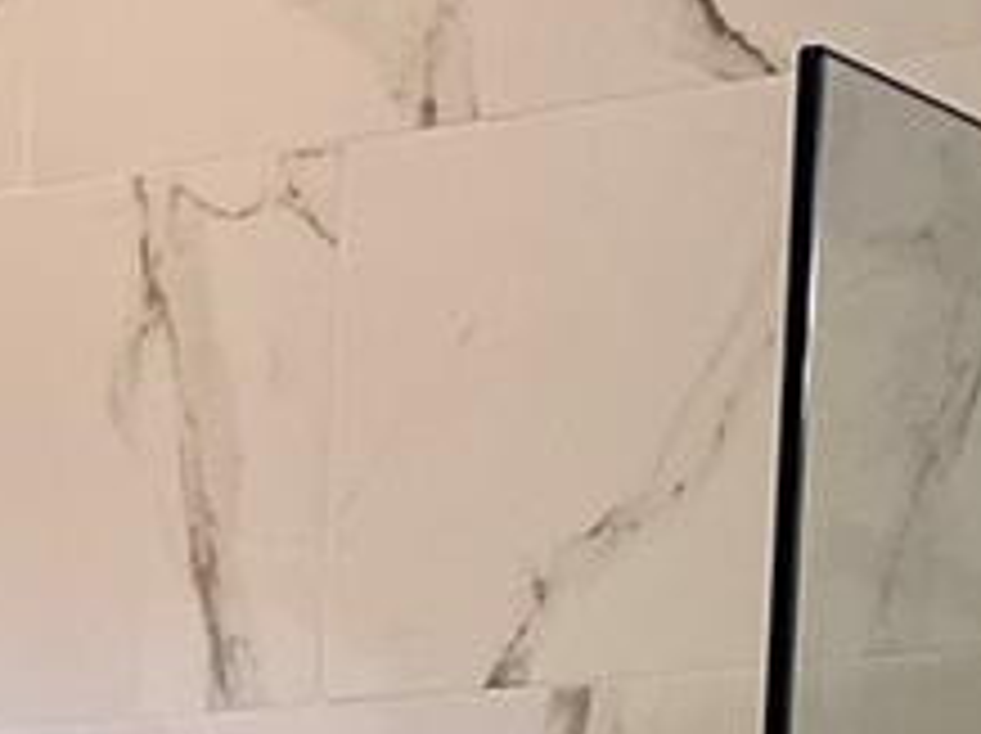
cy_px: 2436
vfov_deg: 6.8
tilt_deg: -10.3
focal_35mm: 191
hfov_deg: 9.8
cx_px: -824
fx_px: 5407
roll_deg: -0.1
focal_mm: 4.25
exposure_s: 1/120
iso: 100
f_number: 1.8
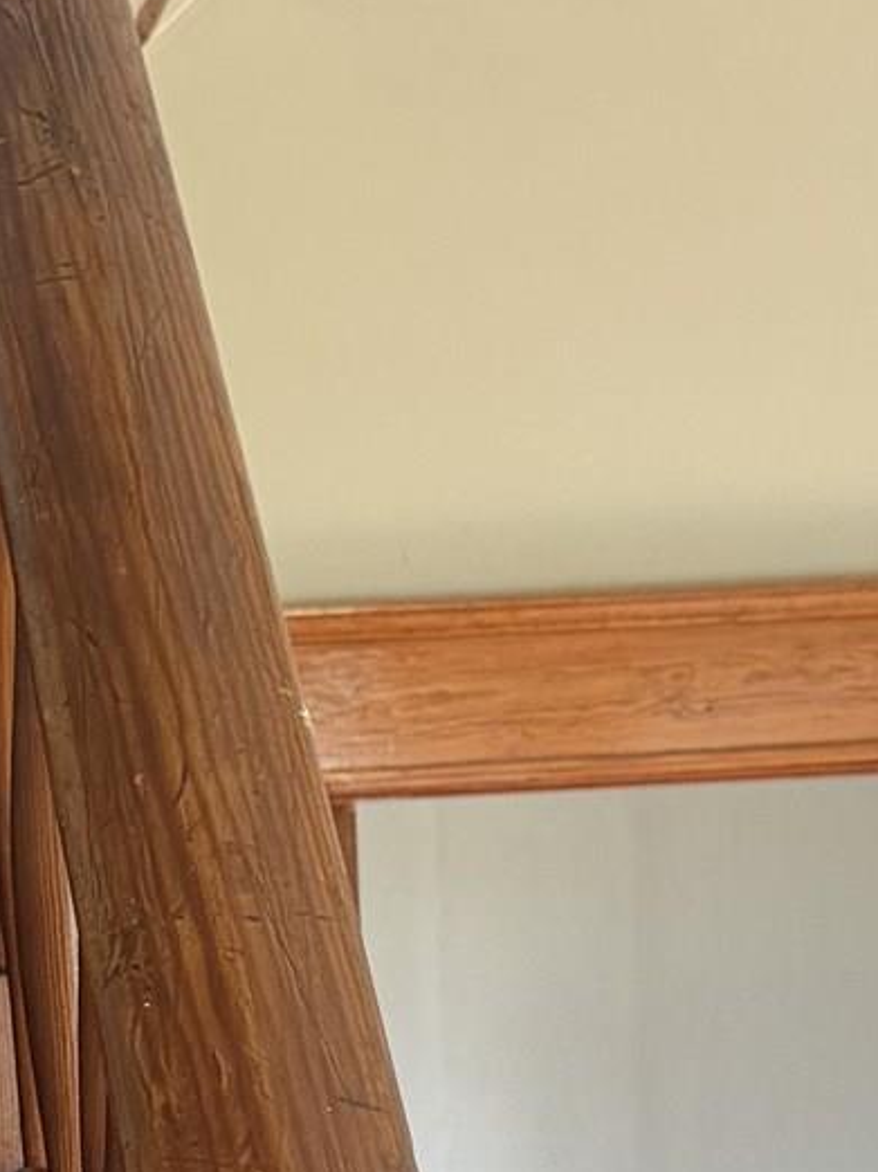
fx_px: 3588
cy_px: 1652
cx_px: 198
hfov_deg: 13.9
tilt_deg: -12.0
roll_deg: +3.3
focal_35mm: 106
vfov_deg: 17.1
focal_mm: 6.76
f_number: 1.78
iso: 250
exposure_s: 1/60
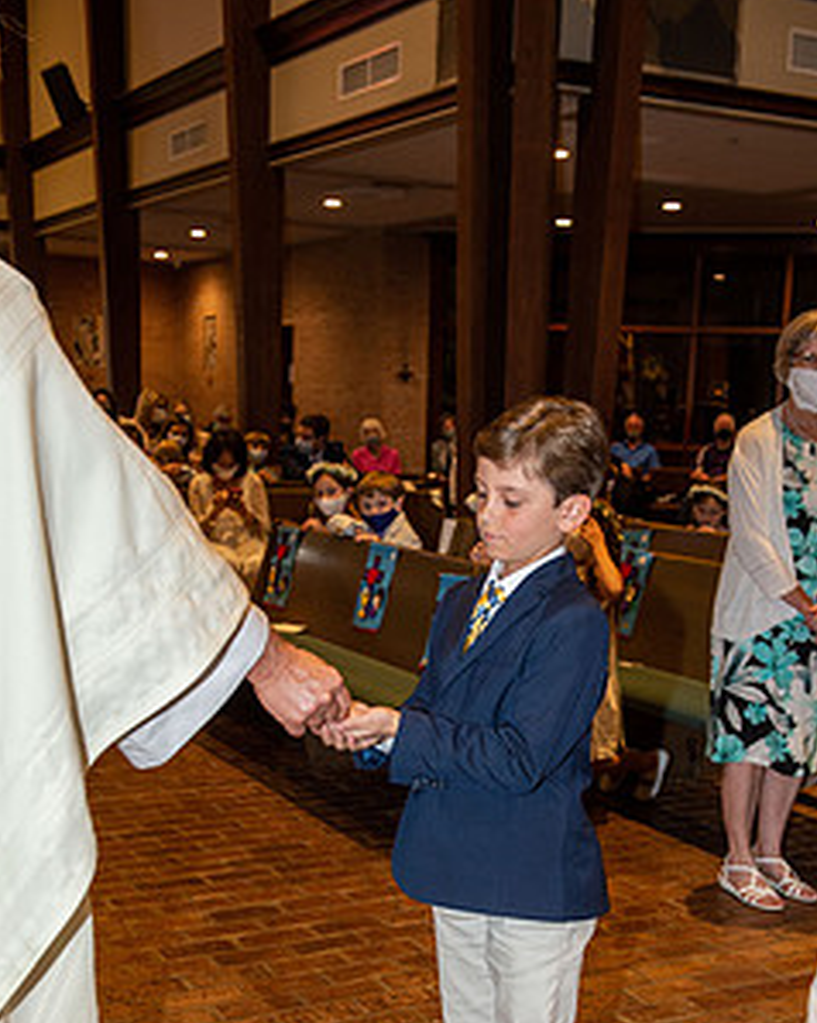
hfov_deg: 29.6
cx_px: 455
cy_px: 742
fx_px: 1543
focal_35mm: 51
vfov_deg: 36.0
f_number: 5
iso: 1600
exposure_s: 1/125
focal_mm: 36
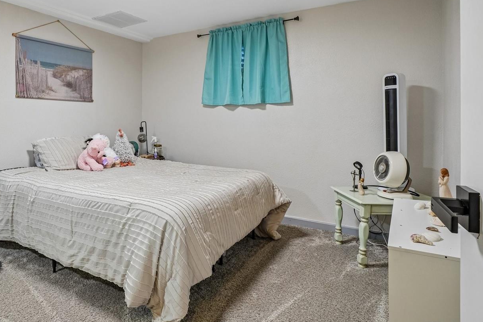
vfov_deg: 57.4
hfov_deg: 77.6
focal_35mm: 22
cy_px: 124
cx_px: 172
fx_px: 290
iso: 500
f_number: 8
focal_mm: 11
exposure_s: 1/10
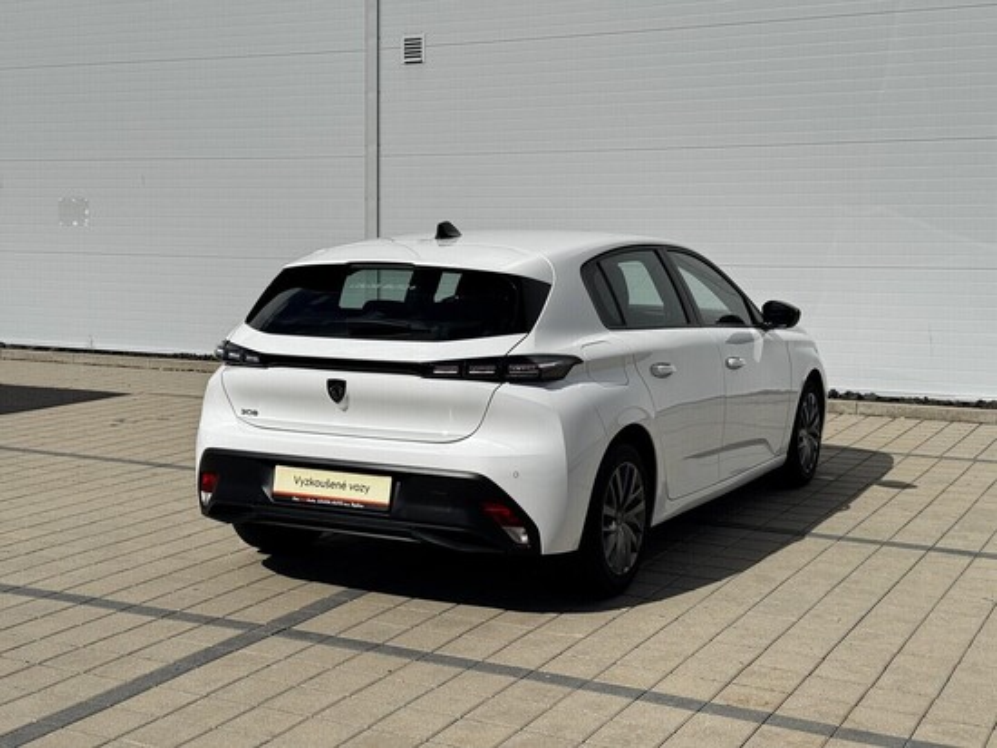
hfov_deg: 39.6
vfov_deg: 30.3
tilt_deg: -4.6
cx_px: 498
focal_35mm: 48
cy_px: 374
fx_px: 1383
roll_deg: -0.3
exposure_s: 1/12500
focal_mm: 6.76
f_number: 1.78
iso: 64
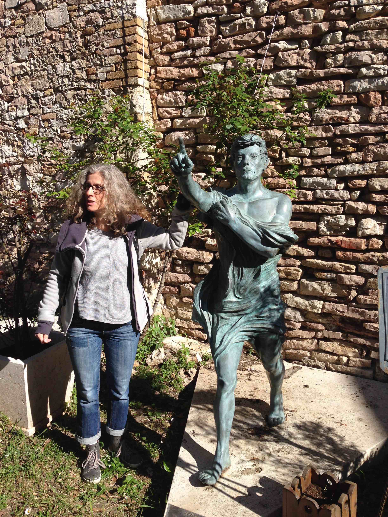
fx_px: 493
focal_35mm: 33
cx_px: 194
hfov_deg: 42.9
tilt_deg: -9.6
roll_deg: +0.0
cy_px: 258
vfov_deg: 55.4
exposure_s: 1/1427
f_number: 2.4
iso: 50
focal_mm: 4.12
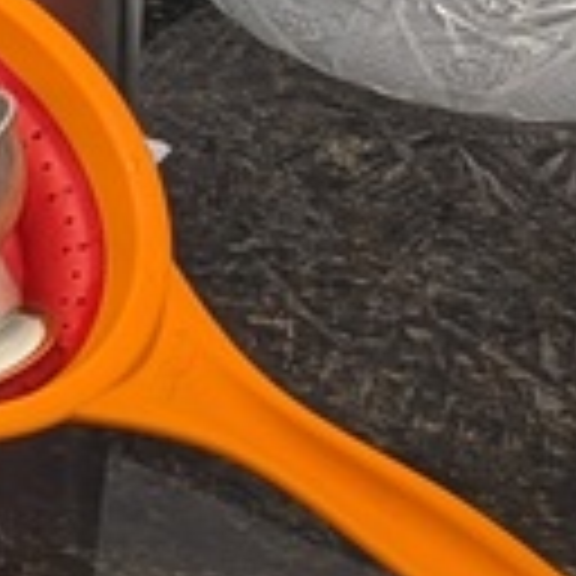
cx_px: -1296
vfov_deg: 9.1
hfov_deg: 8.3
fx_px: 3200
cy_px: -853
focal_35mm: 170
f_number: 1.68
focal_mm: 6.9
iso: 209
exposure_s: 1/147
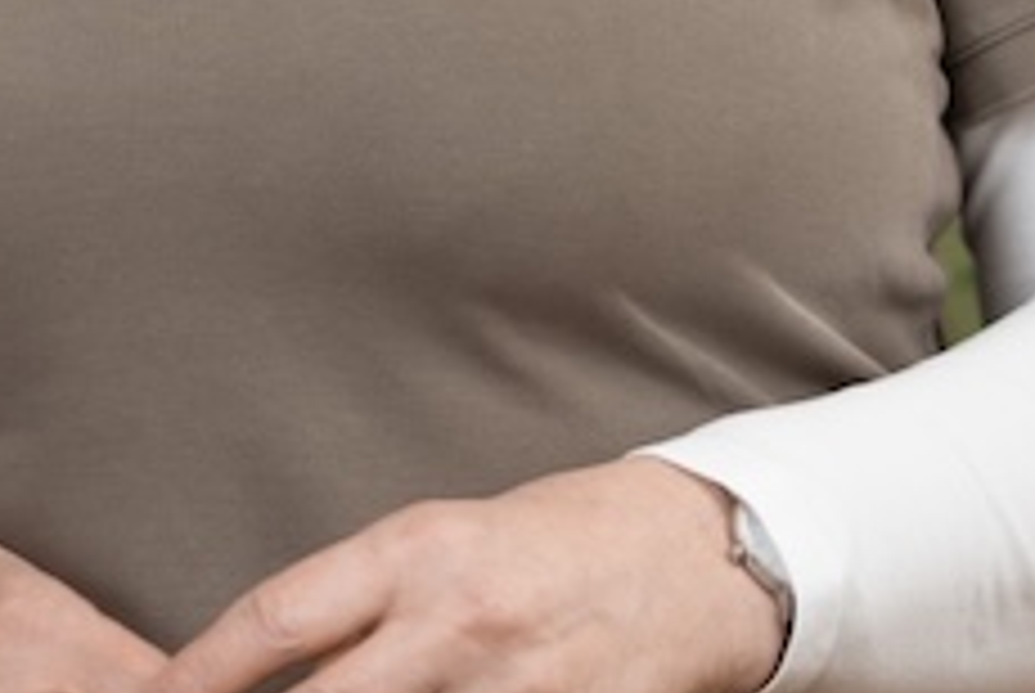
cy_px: -484
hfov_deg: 5.6
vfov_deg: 3.8
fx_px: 10507
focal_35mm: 365
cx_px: 284
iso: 160
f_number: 1.2
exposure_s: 1/400
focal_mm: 56
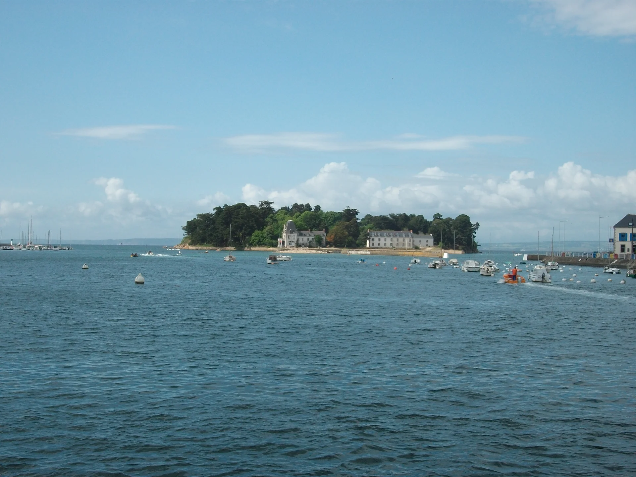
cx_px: 318
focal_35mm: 50
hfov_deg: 38.2
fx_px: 919
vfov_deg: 29.1
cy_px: 238
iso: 80
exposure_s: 1/287
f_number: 7
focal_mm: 8.8
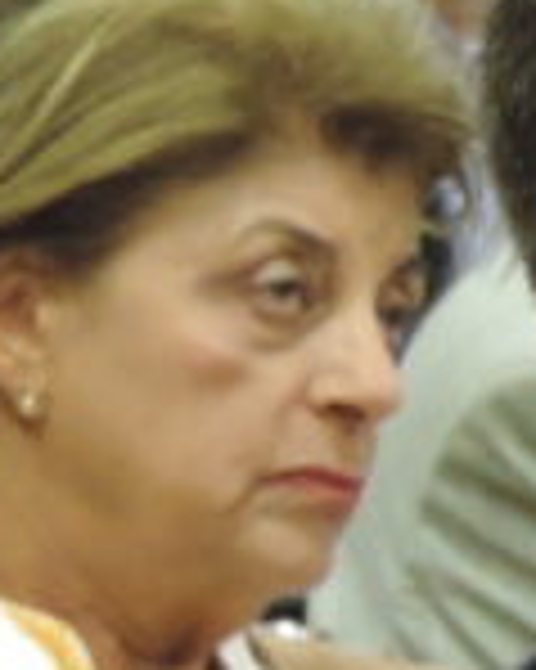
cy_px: 1088
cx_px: 1676
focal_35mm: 673
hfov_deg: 2.3
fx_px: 13359
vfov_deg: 2.9
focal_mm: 17.8
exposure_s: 1/13
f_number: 4.1
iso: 800
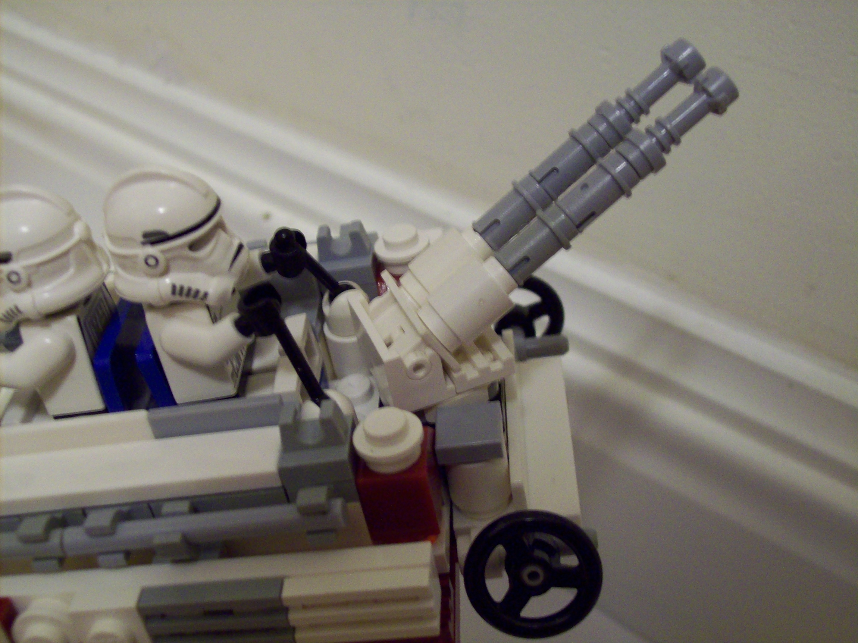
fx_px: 1115
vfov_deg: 32.2
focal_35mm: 45
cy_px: 322
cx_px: 429
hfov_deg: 42.1
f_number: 3
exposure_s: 1/8
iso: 200
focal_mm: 7.6
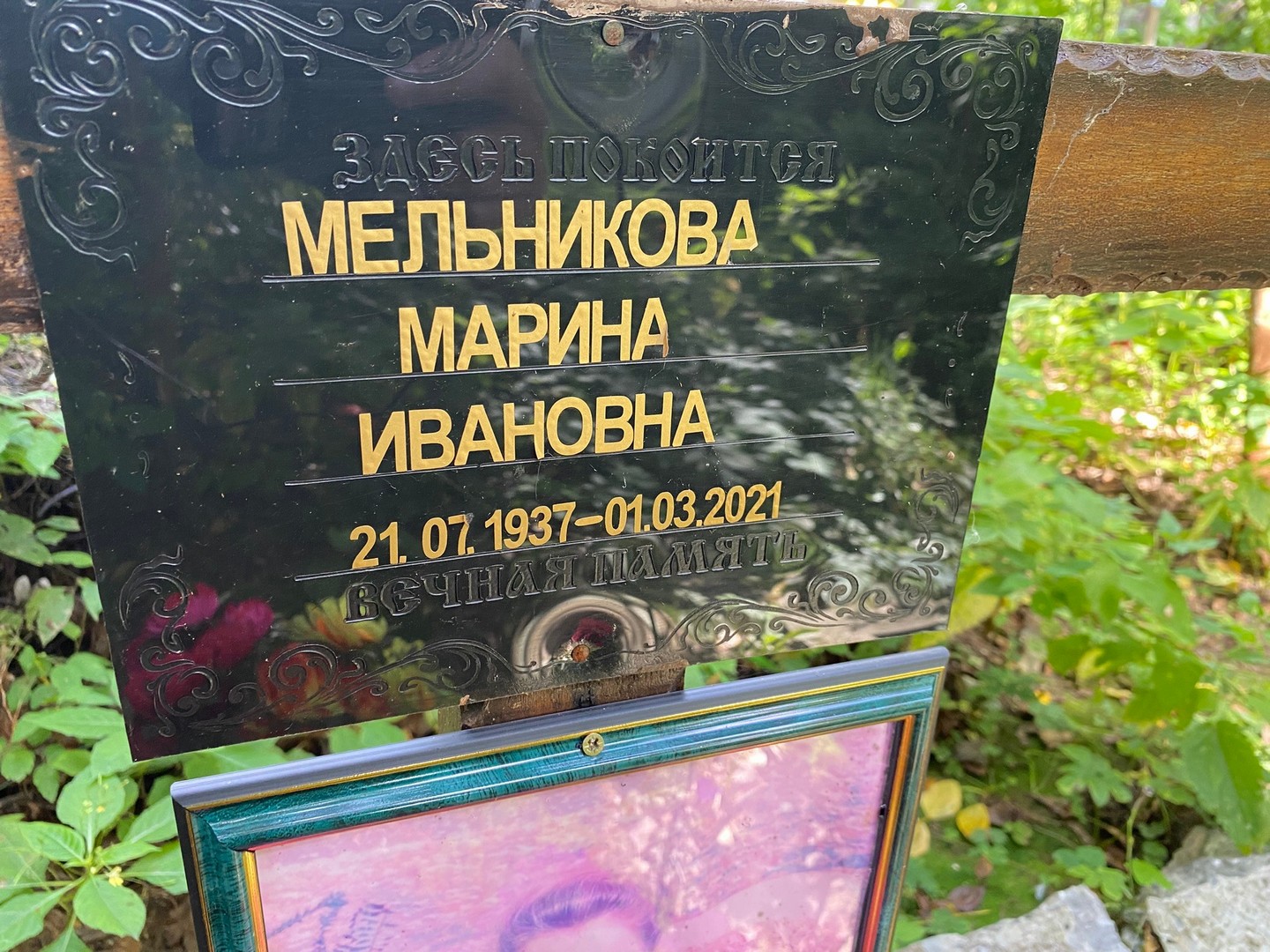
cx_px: 635
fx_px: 954
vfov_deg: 53.1
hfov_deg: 67.3
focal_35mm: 26
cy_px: 476
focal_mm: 4.25
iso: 125
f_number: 1.8
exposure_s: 1/78
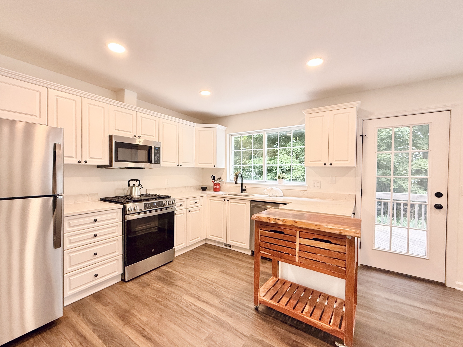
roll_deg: +0.7
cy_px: 175
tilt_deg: -1.1
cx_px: 215
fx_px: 201
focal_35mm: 15
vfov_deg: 81.7
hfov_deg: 98.0
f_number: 2.2
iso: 250
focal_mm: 2.22
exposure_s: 1/99
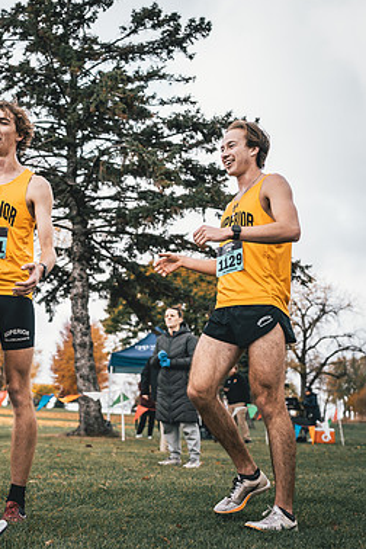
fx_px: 656
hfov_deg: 29.2
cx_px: 0
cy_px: 271
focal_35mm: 43
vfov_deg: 45.4
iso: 200
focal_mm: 28
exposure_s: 1/3200
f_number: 2
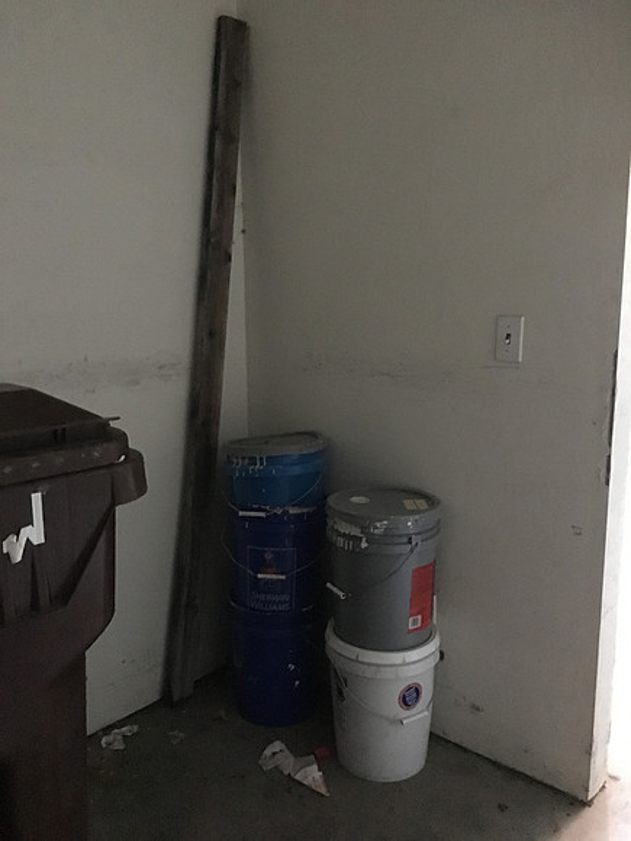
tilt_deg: -10.1
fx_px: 705
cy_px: 420
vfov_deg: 61.7
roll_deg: +0.8
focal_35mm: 29
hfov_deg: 48.2
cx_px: 316
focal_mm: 4.15
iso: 1250
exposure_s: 1/15
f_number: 2.2
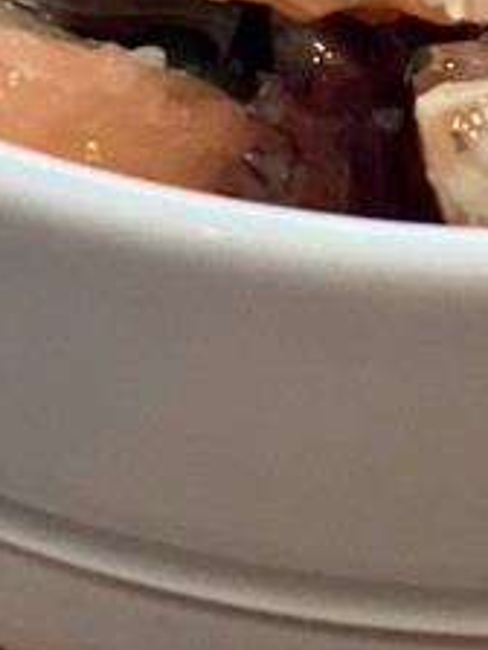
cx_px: 558
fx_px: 4474
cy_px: -592
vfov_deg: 8.0
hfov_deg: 6.2
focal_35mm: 238
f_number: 2
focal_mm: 6
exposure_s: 1/40
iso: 250
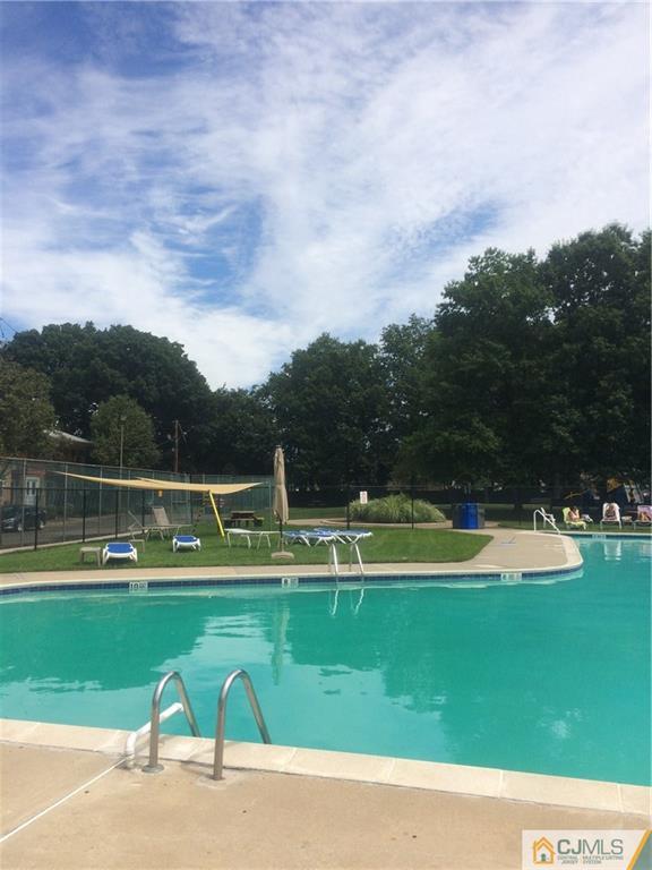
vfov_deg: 61.7
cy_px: 435
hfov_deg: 48.2
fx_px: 728
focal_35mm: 29
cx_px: 326
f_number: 2.2
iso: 32
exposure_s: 1/2564
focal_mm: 4.15
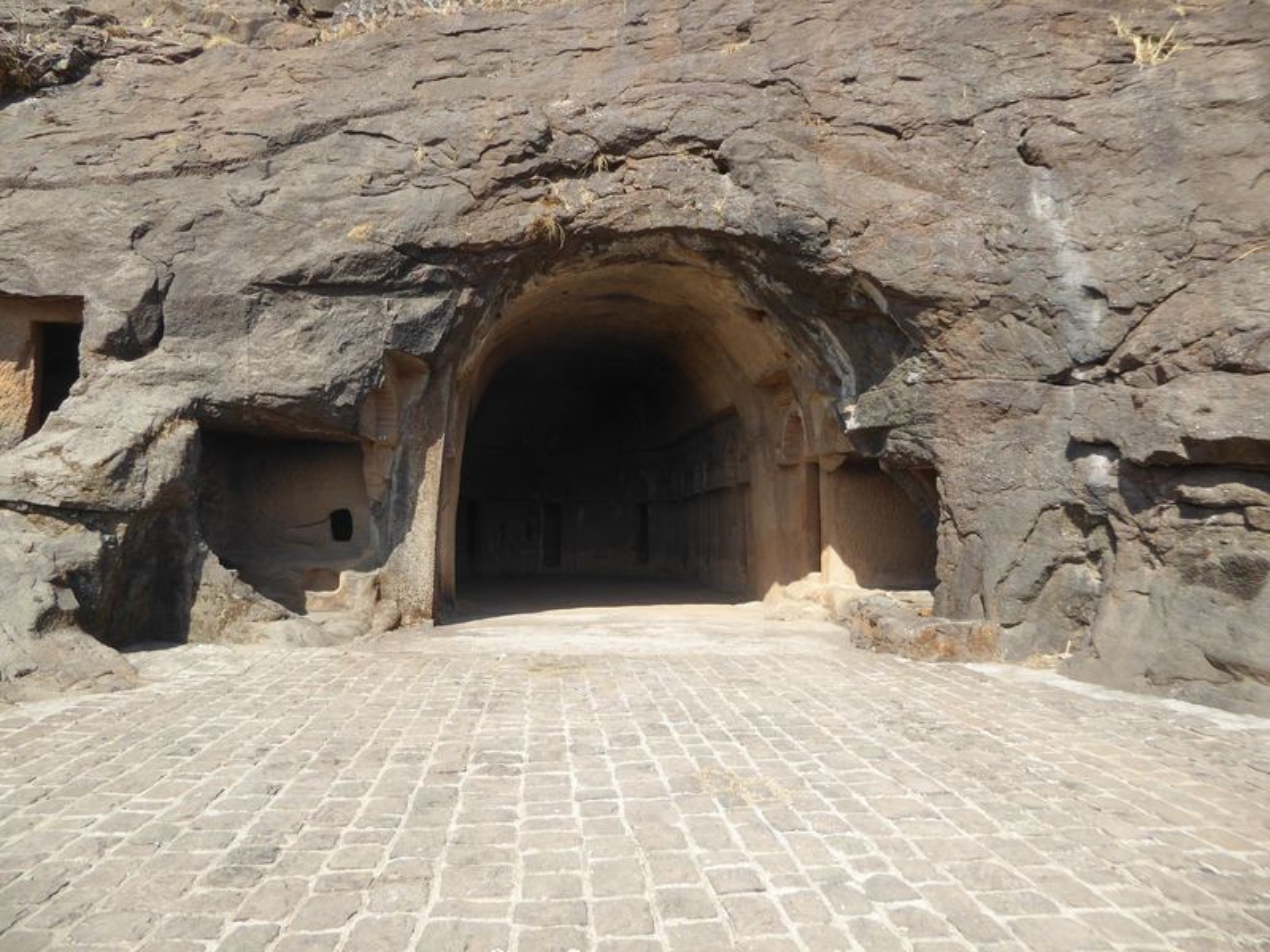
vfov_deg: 54.9
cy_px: 476
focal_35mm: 25
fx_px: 917
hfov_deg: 69.4
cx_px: 635
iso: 80
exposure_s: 1/400
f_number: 3.3
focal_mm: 4.3
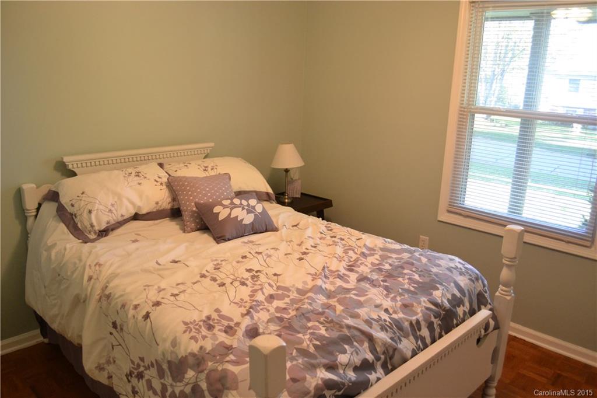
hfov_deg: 67.4
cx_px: 298
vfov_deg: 47.9
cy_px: 199
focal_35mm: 27
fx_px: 448
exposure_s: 1/60
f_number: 3.5
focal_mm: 18
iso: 1250
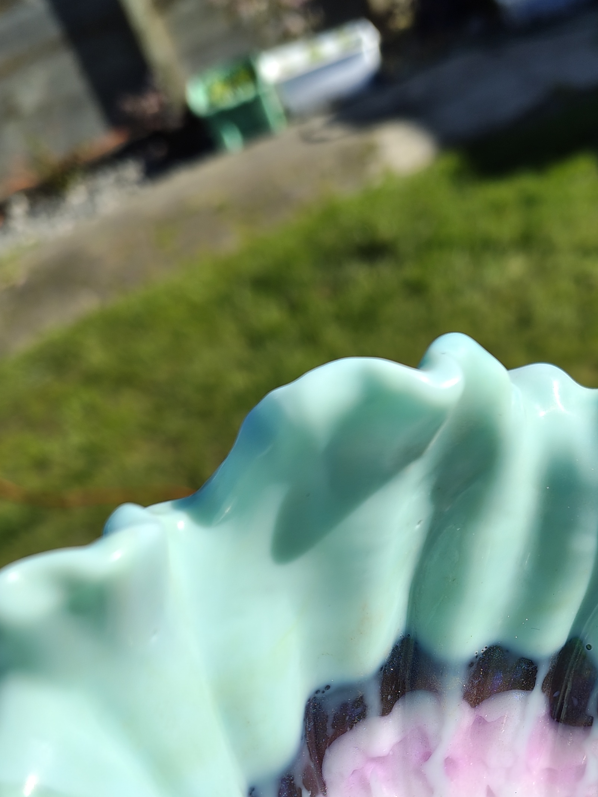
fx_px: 1060
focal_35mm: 46
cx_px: 490
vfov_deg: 38.2
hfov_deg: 30.6
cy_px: 729
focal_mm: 5.56
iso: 50
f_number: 1.88
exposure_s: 1/907
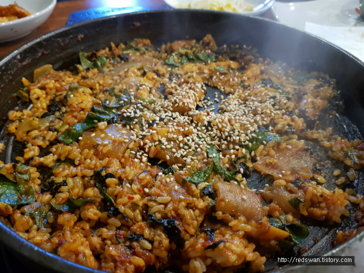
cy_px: 136
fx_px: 273
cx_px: 182
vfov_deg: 53.1
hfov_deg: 67.3
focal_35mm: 26
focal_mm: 4.2
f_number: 1.7
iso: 200
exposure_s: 1/12
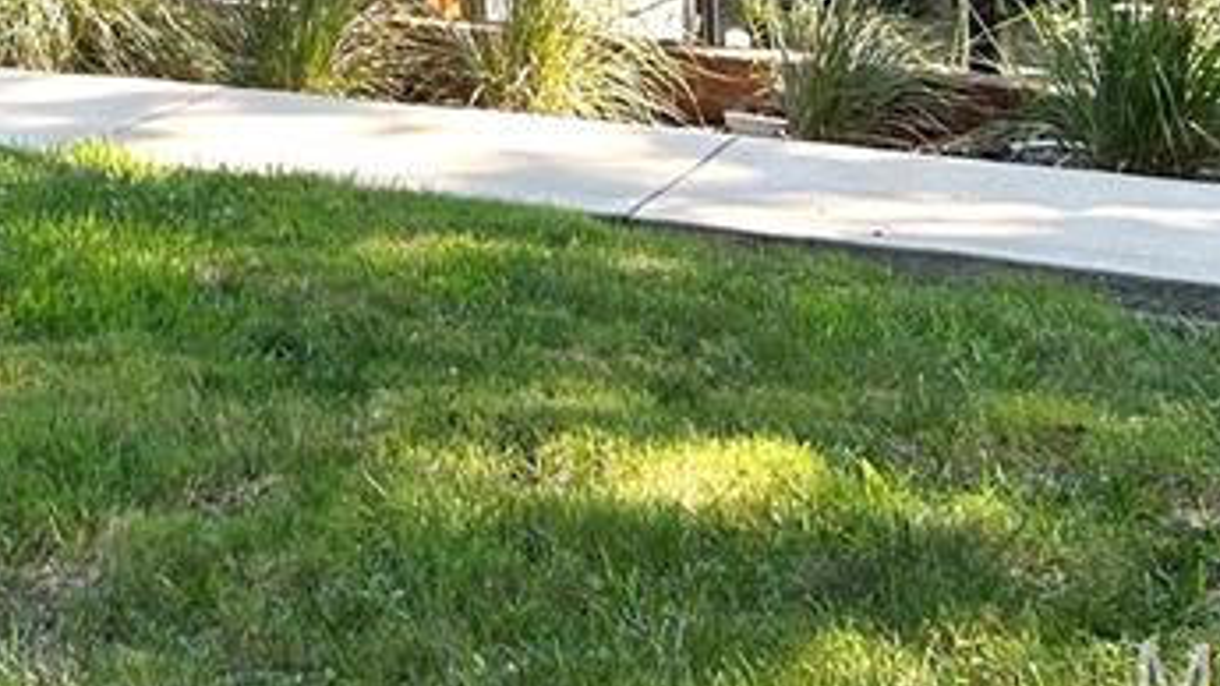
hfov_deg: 22.8
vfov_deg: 12.9
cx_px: -322
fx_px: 2717
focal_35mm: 84
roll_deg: +0.1
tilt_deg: +3.5
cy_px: -601
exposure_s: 1/346
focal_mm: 5.7
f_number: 1.5
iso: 50
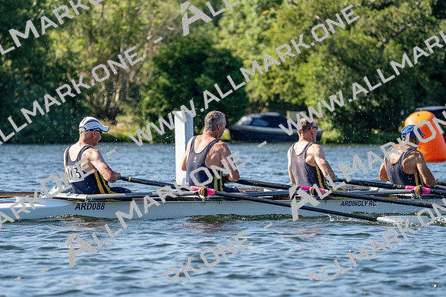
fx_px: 2701
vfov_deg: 6.3
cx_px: 223
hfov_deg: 9.4
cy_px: 148
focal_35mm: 218
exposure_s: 1/1600
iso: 400
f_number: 5.6
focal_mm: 218
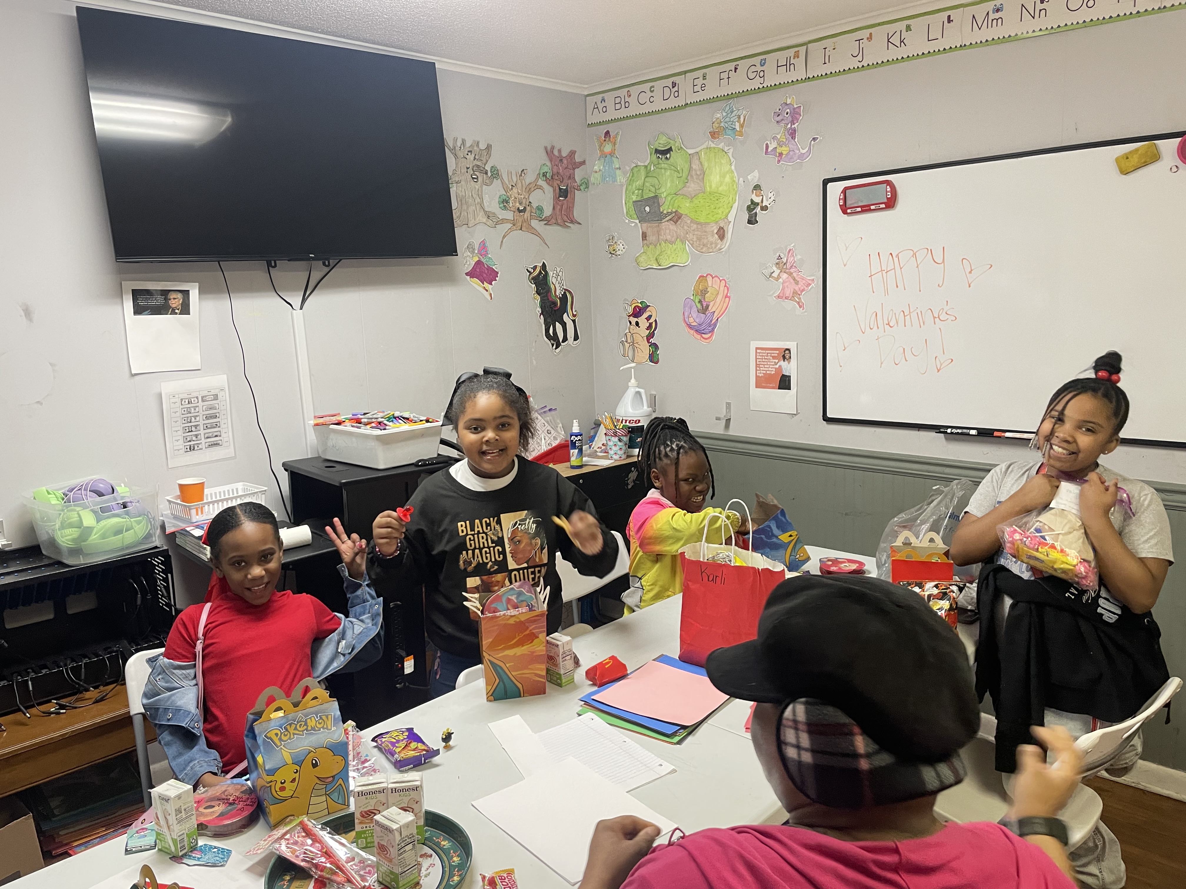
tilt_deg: -10.5
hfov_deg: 67.3
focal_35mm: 26
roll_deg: +1.9
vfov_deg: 53.1
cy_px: 444
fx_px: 891
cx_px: 593
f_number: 1.6
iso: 200
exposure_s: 1/60
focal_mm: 4.2
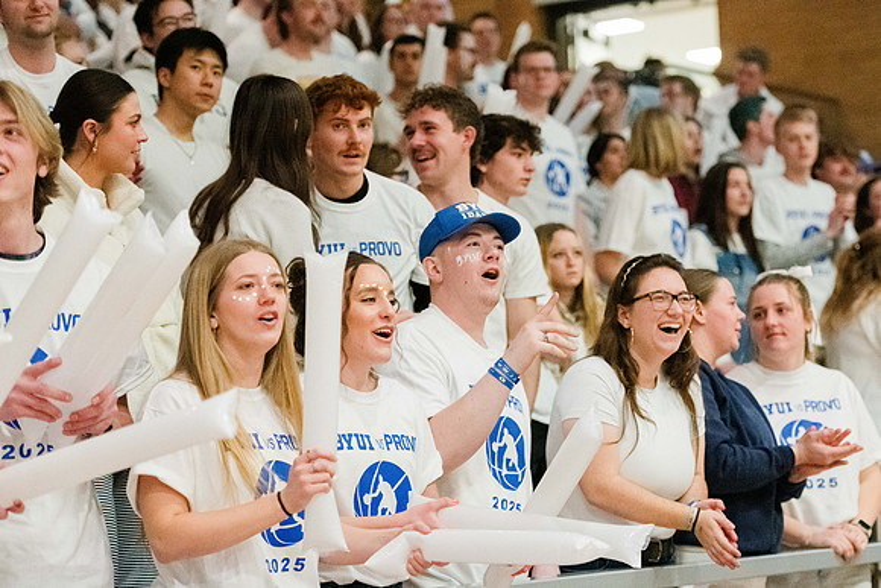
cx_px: 534
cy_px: 357
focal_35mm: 104
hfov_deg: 19.5
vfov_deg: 13.1
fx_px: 2554
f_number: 2.8
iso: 20000
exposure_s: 1/1000
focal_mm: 86
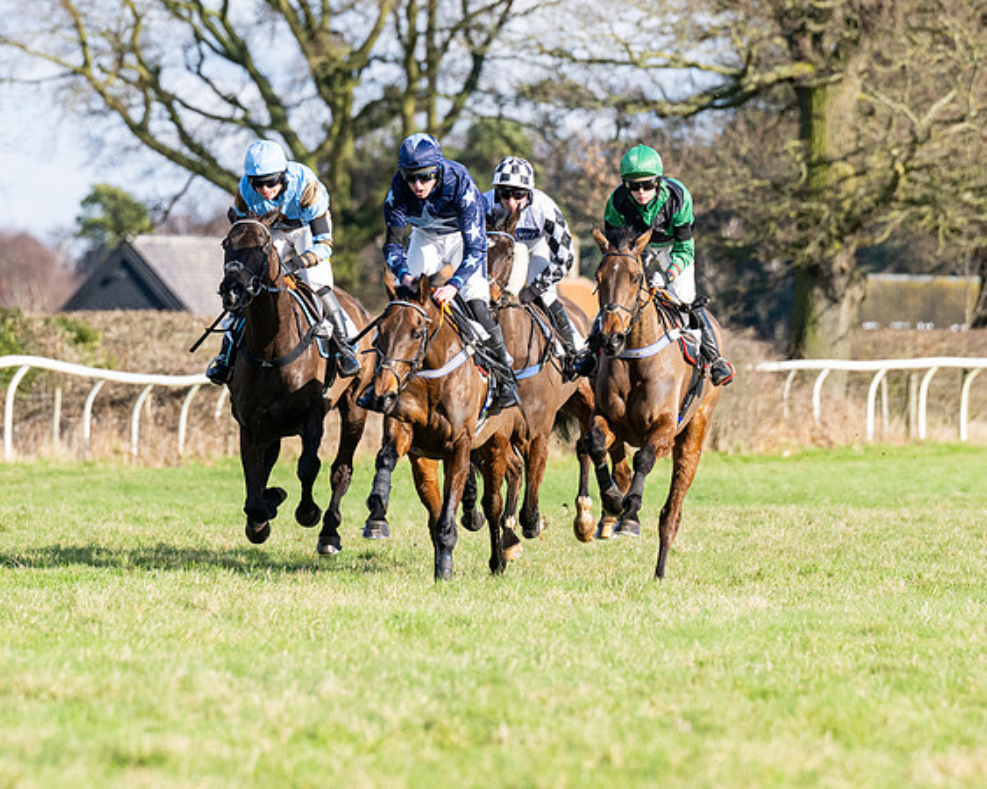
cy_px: 399
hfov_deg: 4.3
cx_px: 490
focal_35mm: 449
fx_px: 13121
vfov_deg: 3.4
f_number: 4
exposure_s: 1/3200
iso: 400
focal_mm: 185
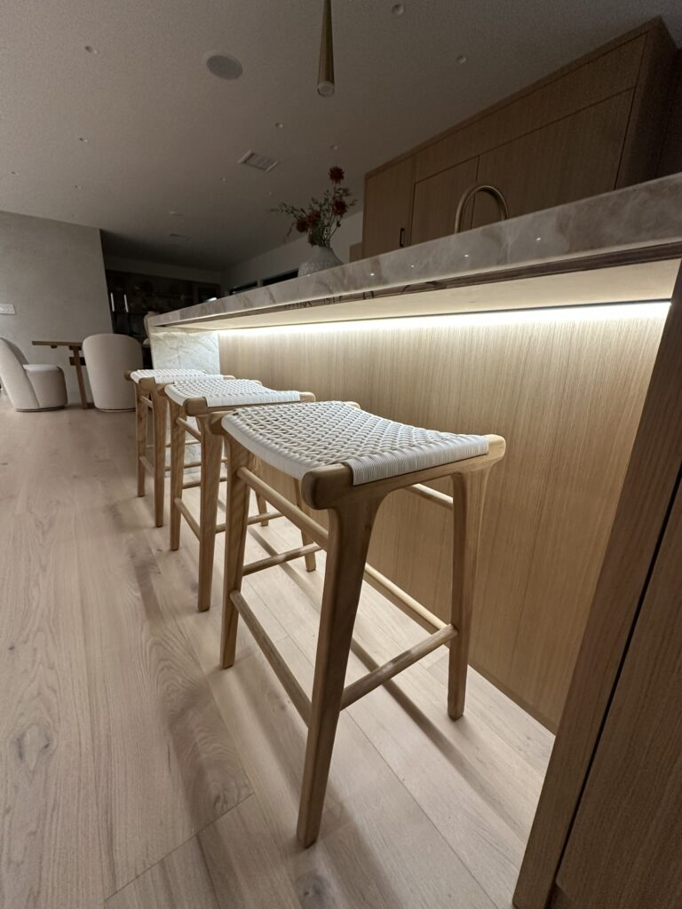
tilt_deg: -16.4
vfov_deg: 102.1
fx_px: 368
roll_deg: -1.7
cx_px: 341
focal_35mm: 14
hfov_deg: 85.7
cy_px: 454
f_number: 2.2
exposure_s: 1/60
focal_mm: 2.22
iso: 250
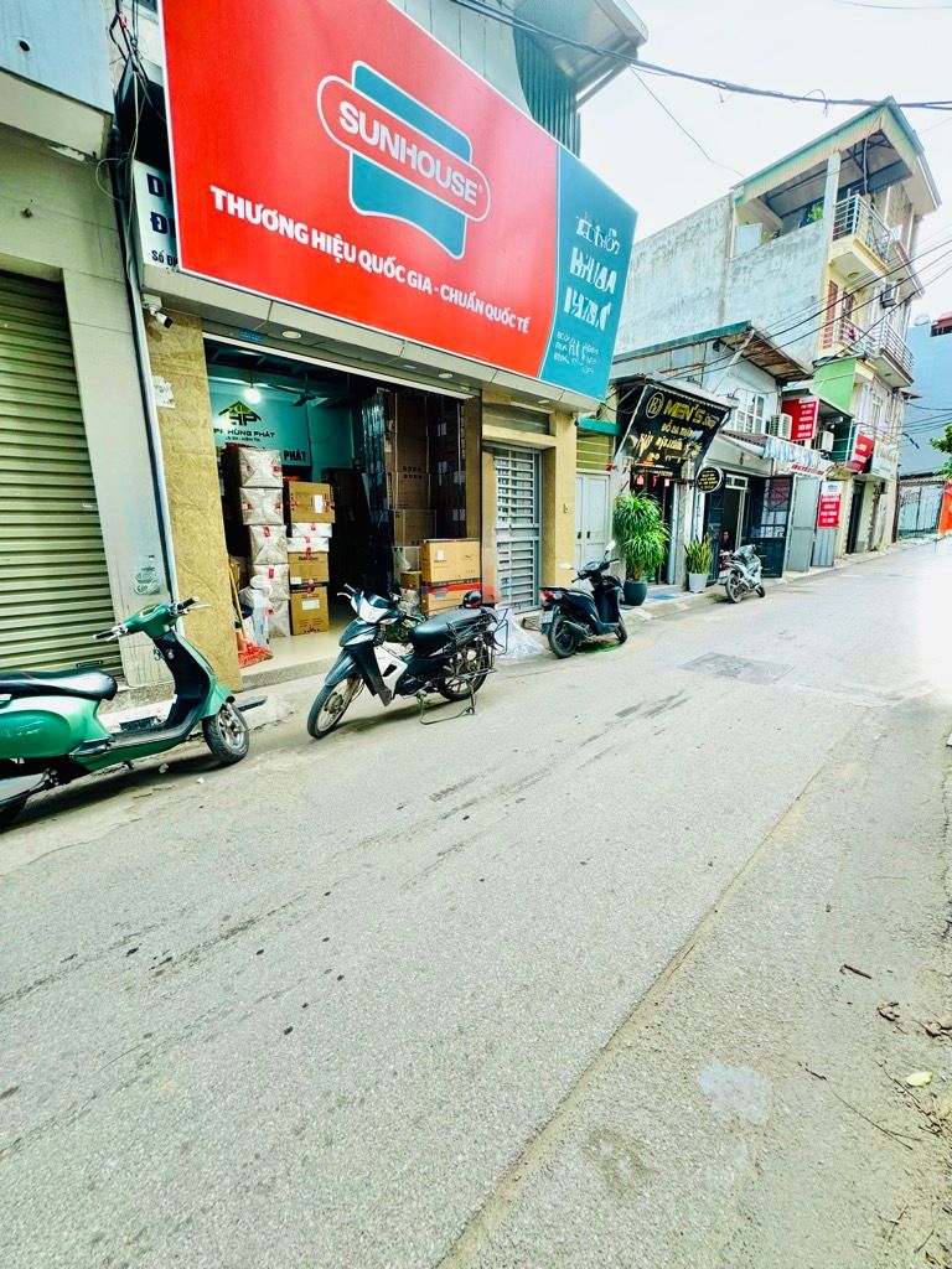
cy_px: 634
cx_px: 476
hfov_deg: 85.7
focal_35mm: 14
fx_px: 513
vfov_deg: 102.1
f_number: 2.2
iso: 40
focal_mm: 2.22
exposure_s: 1/147
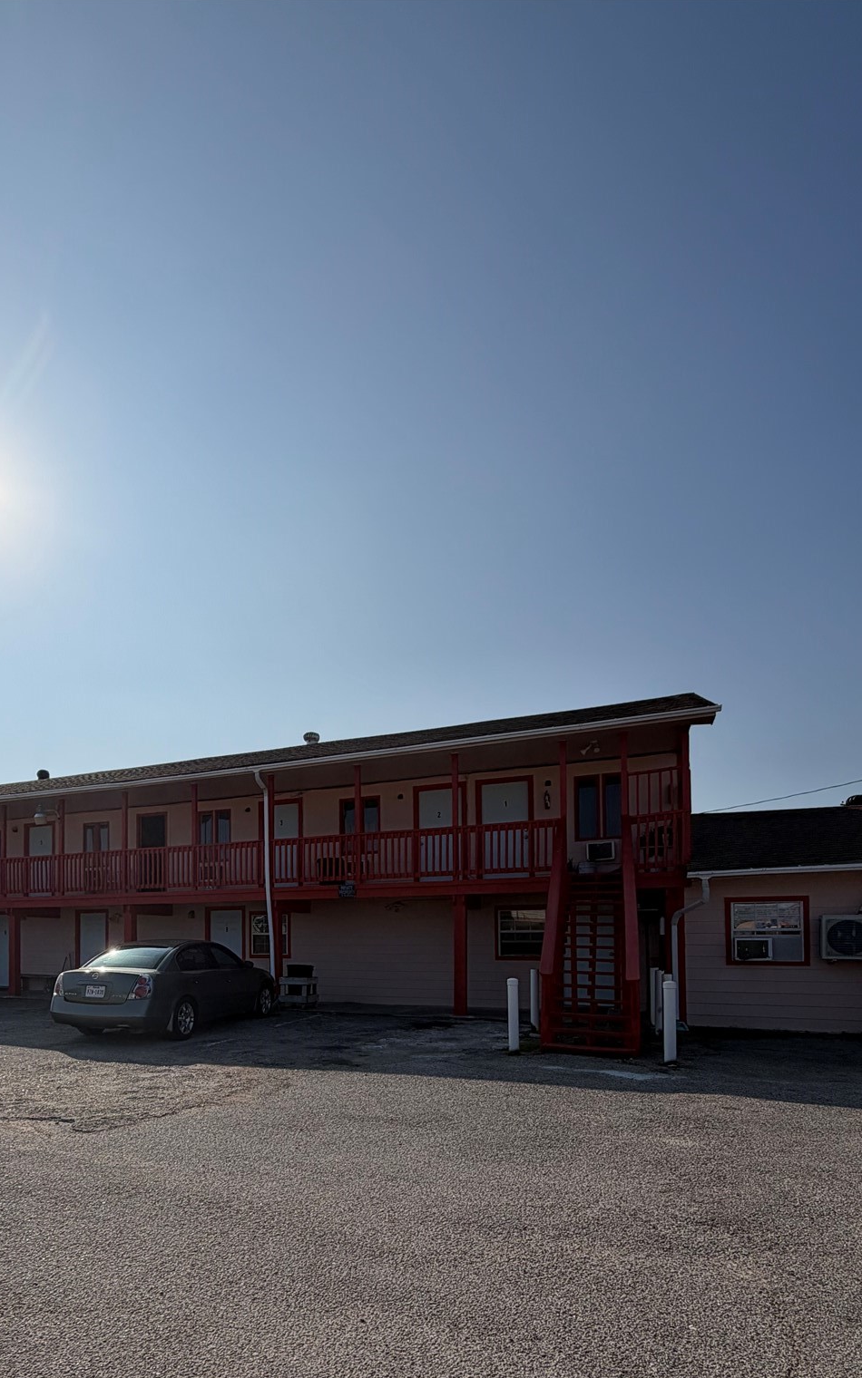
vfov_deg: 82.0
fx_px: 752
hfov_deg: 57.6
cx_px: 252
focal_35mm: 20
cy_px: 926
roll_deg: +0.3
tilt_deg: +2.0
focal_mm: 2.22
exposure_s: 1/2611
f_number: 2.2
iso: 20
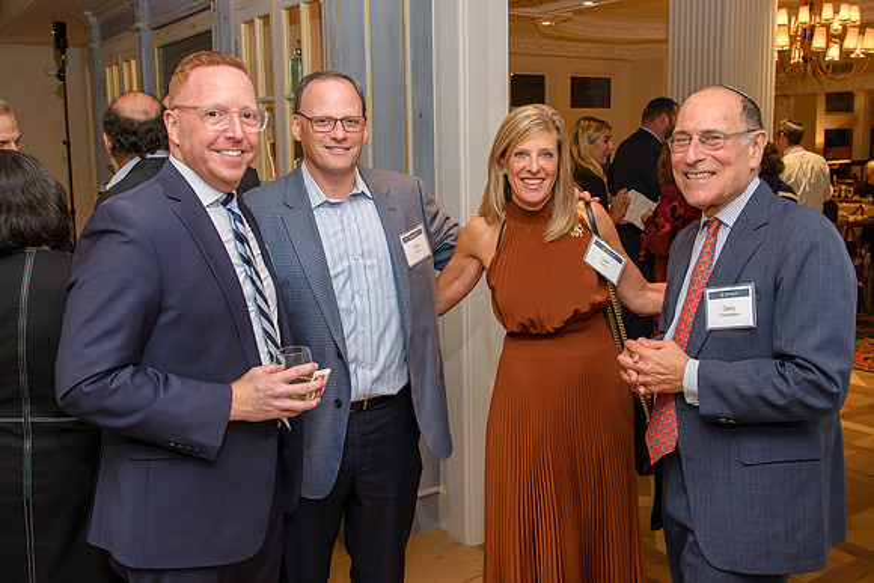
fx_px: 865
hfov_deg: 53.6
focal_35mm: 36
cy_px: 273
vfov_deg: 37.2
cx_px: 458
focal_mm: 31
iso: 800
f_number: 5.6
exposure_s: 1/40
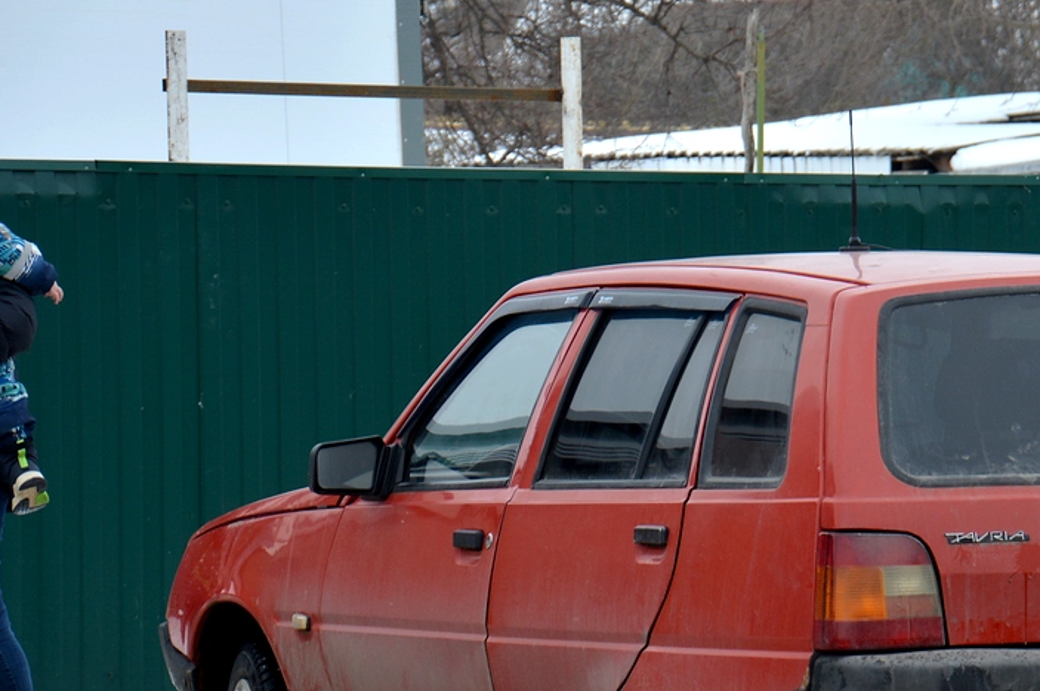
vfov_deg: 5.1
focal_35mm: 269
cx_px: 873
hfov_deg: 7.7
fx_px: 7758
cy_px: 490
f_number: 8
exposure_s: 1/250
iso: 200
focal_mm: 105
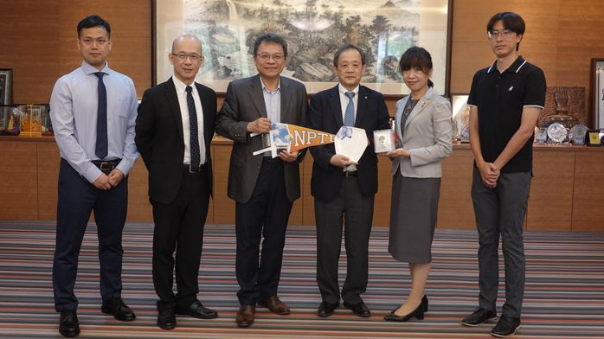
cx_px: 302
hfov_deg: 49.4
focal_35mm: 41
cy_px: 143
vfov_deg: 28.9
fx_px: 656
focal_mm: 14.4
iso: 800
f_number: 3.5
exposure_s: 1/25
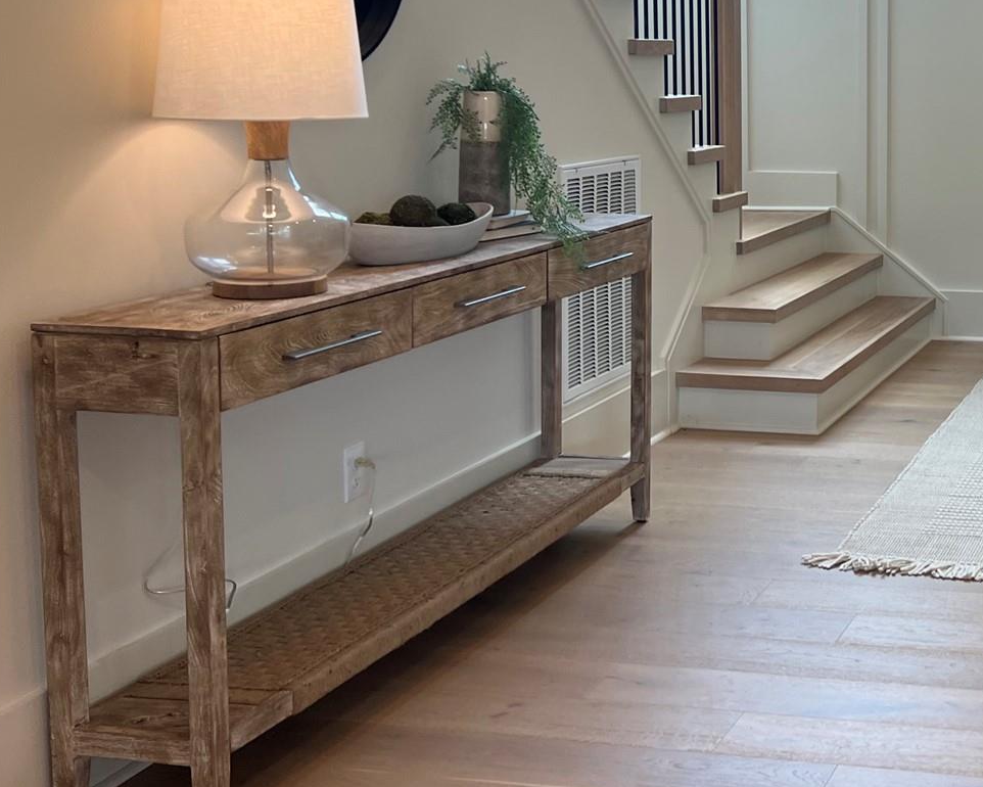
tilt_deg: -4.1
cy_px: 192
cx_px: 998
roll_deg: -1.0
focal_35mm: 54
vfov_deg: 27.7
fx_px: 1571
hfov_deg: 31.9
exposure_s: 1/120
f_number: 1.5
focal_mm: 5.7
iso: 50
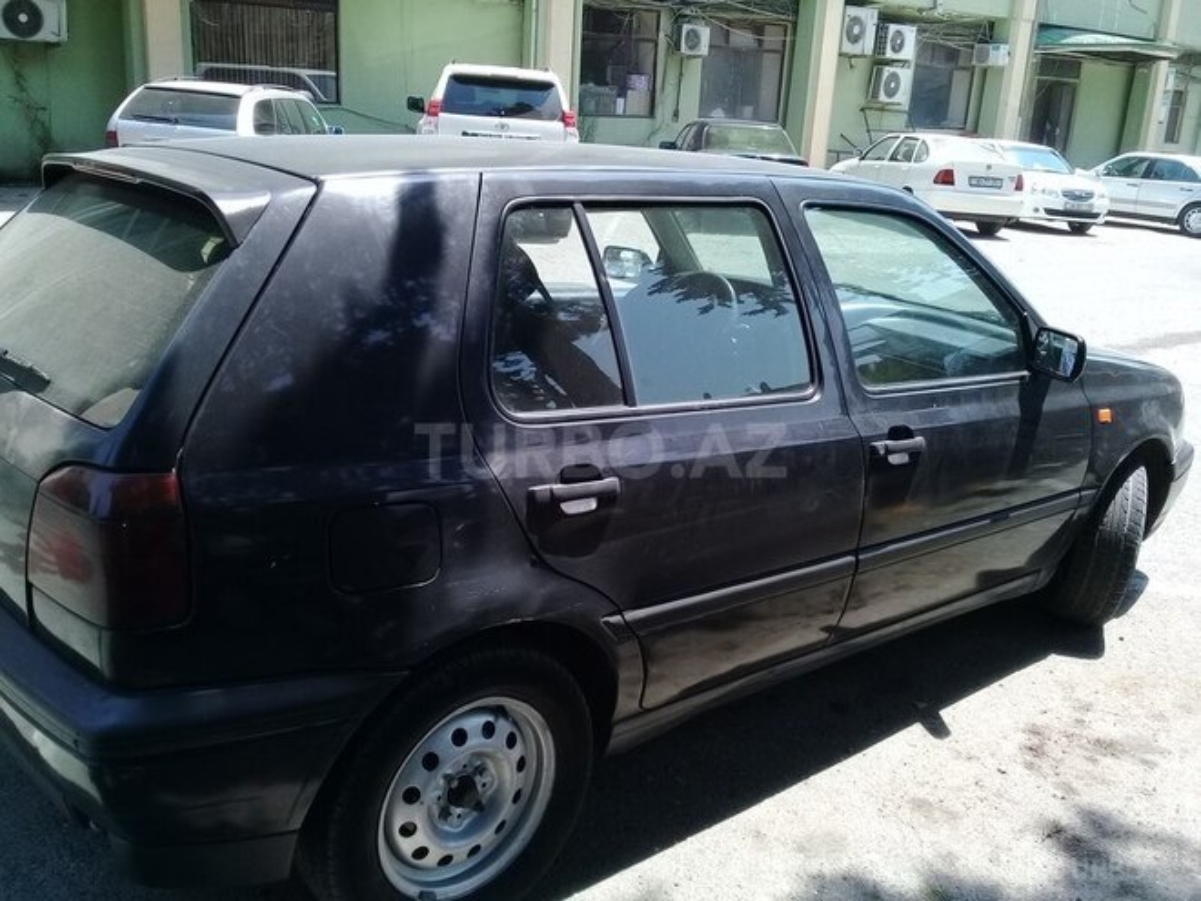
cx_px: 600
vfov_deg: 45.4
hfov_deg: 58.4
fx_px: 1076
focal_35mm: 31
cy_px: 450
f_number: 2.2
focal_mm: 3.3
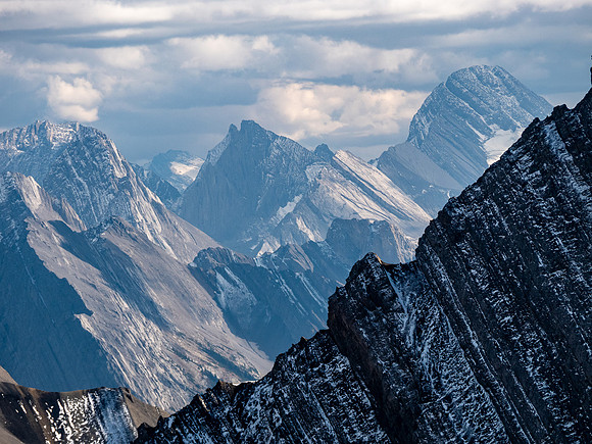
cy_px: 222
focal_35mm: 300
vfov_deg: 5.0
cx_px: 296
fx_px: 5131
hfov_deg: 6.6
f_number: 8
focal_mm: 150
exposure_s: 1/320
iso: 250
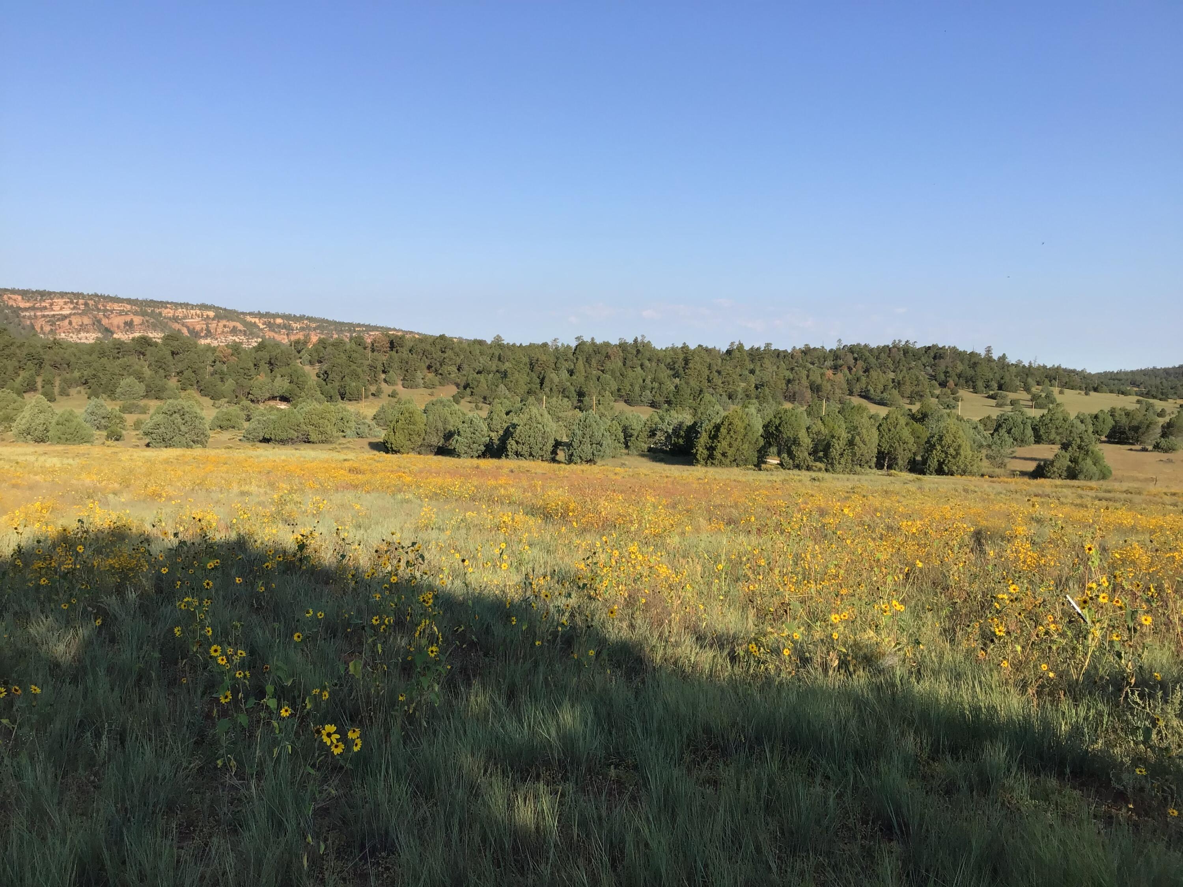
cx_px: 592
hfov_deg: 58.4
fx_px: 1059
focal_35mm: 31
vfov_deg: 45.4
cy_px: 444
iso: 25
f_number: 2.4
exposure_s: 1/747
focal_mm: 3.3
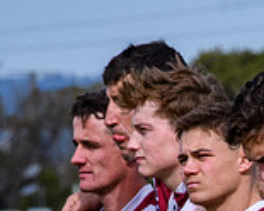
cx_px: 478
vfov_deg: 1.0
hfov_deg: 1.2
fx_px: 12142
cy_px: 430
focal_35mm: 1554
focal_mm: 200
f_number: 10
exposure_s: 1/1600
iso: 800
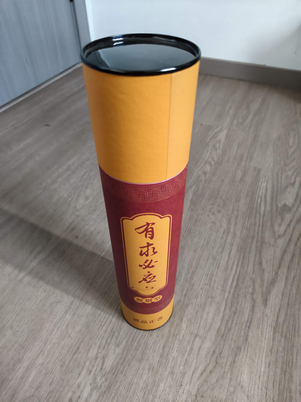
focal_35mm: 23
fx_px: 267
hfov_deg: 58.9
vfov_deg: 73.9
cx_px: 150
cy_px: 201
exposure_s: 1/100
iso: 1107
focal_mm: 5.56
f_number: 1.88
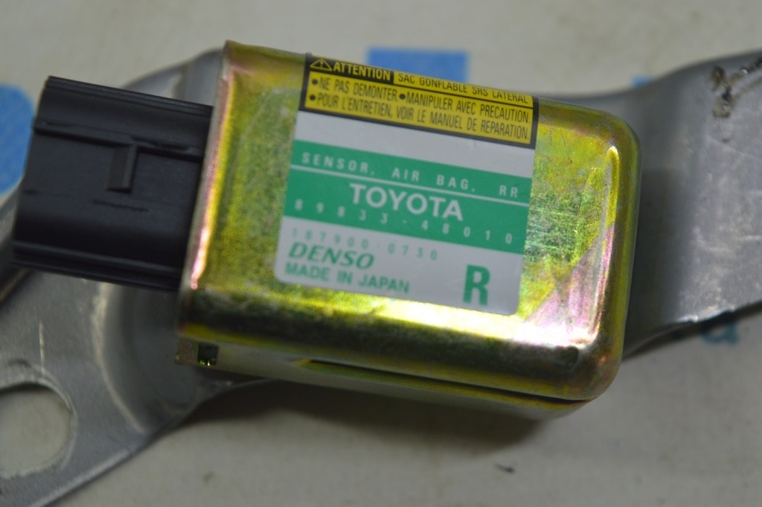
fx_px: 1745
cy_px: 254
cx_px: 381
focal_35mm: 82
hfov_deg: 24.6
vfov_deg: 16.5
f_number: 5.6
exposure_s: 1/50
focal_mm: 55
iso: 400
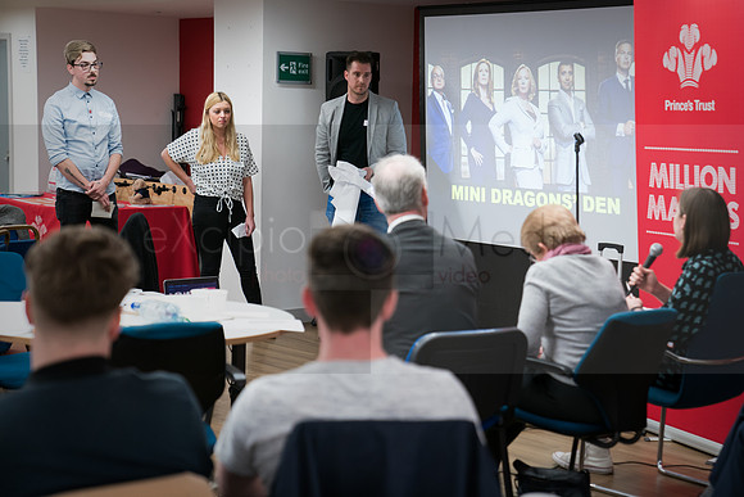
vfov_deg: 19.0
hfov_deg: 28.1
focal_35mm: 72
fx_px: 1484
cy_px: 245
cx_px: 392
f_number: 2.8
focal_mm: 68
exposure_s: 1/125
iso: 1600
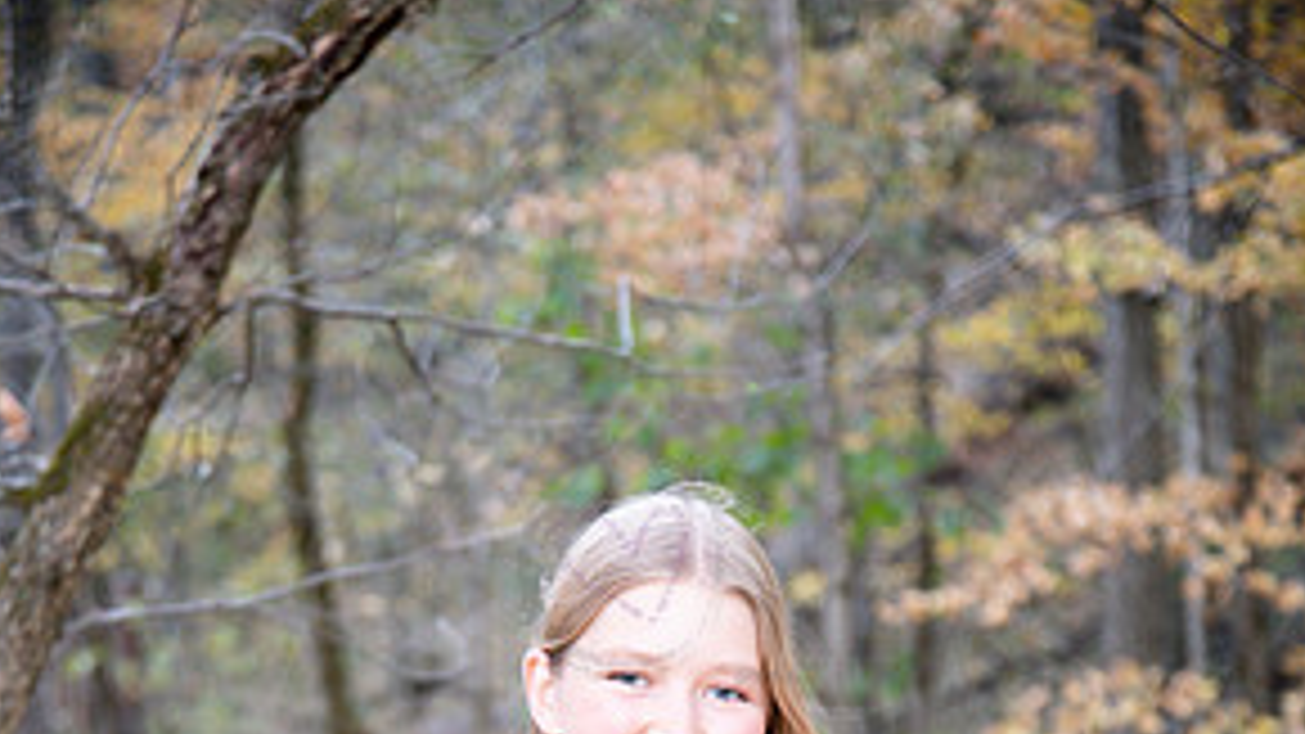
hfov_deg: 15.6
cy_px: 964
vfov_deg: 8.7
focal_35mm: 138
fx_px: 4774
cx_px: 639
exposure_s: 1/250
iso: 800
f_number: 4.5
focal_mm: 85
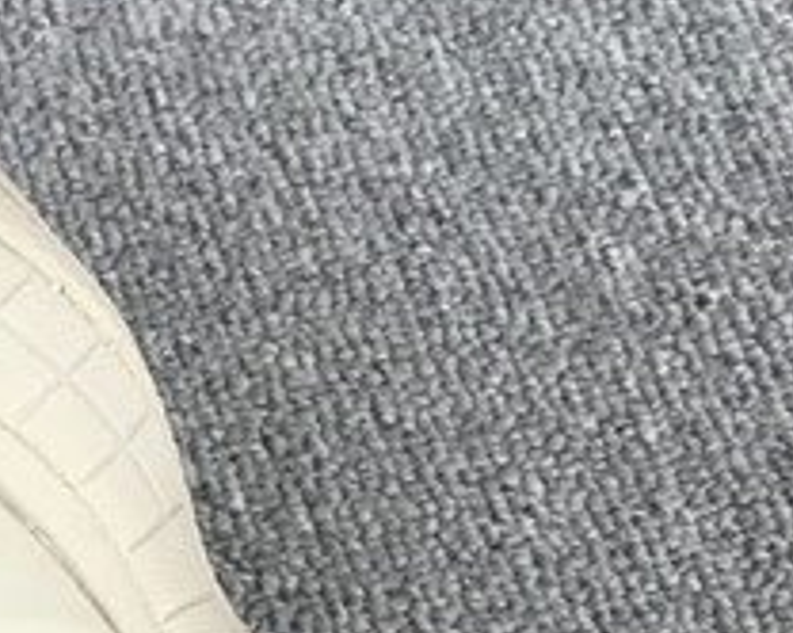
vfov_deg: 10.9
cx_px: -118
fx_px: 3072
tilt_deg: -59.8
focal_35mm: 131
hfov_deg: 14.3
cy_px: 1173
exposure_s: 1/33
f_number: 2.4
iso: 25
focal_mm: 3.3
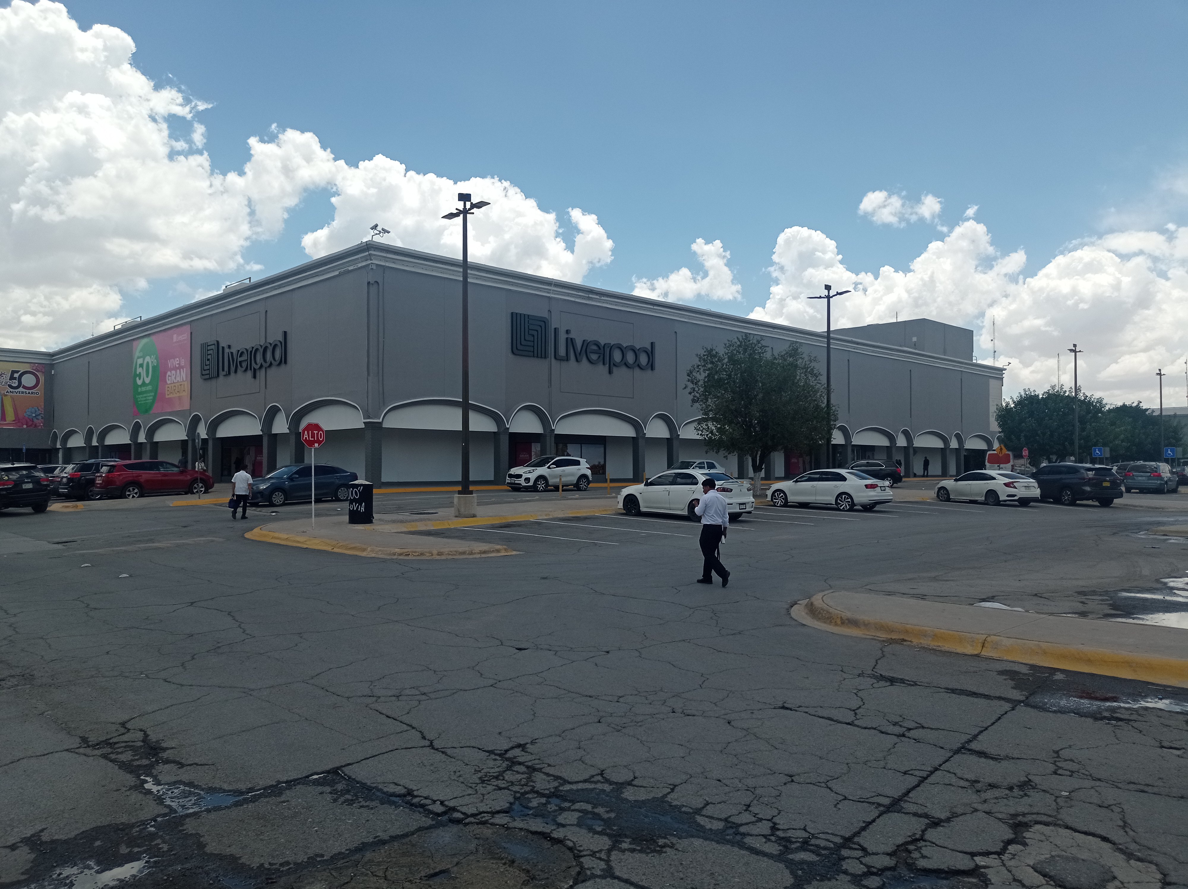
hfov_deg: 63.5
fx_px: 960
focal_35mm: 28
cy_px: 444
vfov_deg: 49.7
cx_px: 594
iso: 107
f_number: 1.79
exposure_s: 1/5025
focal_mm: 4.7
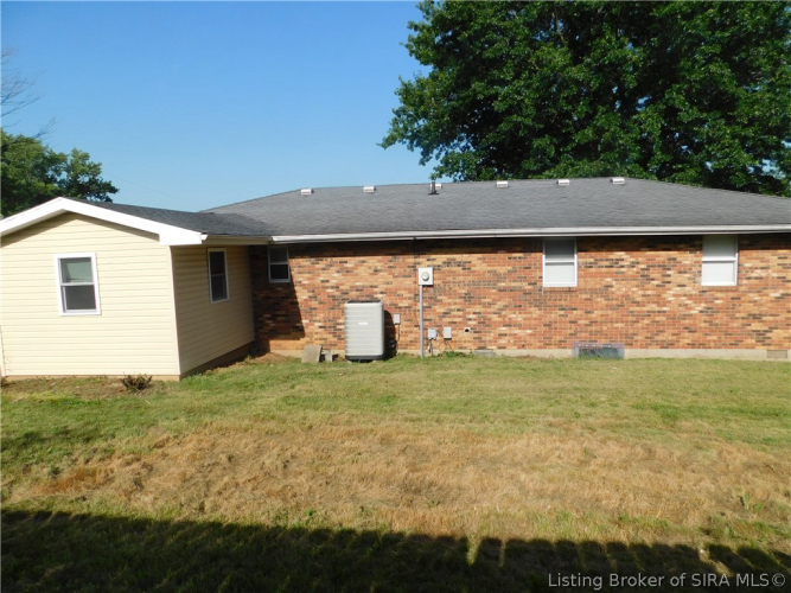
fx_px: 525
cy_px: 296
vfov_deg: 58.9
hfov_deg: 73.9
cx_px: 396
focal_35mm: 23
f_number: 6
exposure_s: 1/500
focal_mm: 4
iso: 125
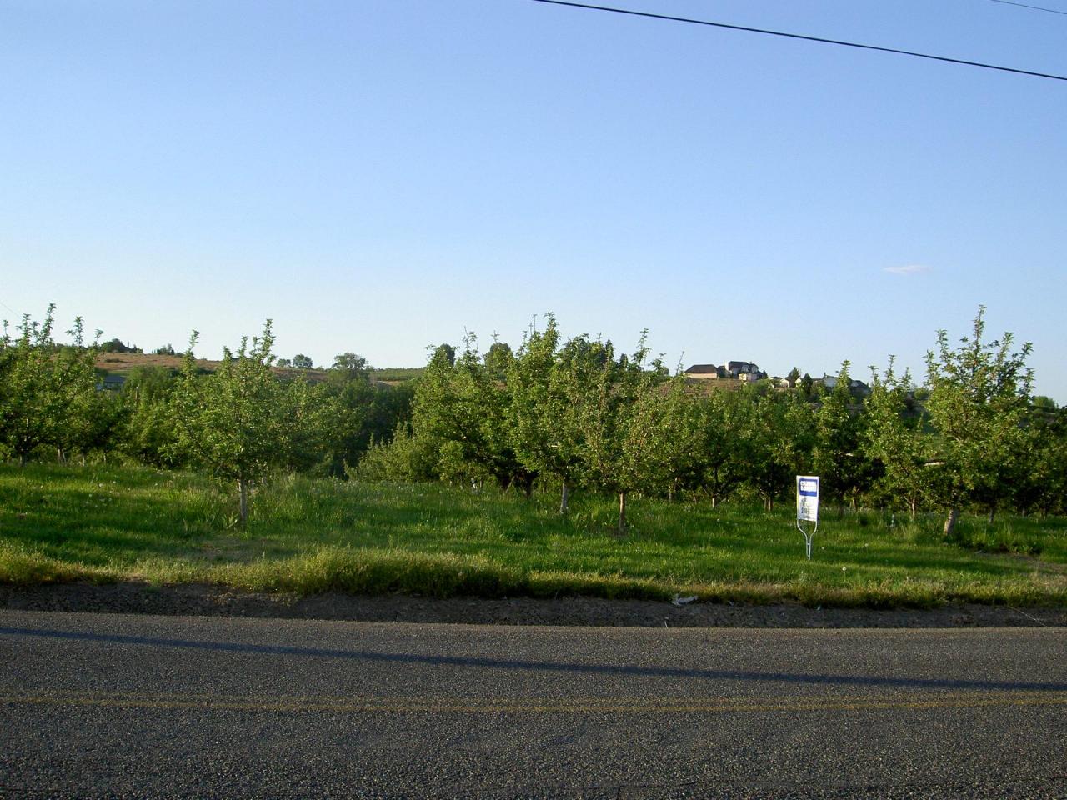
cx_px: 534
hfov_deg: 47.9
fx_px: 1202
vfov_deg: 36.8
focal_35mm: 39
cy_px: 400
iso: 100
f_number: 4.7
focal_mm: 8
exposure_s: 1/200
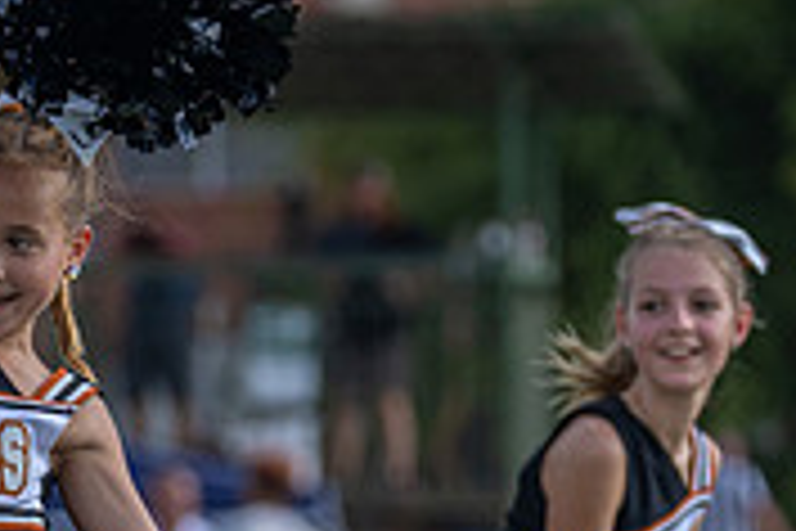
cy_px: 641
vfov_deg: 2.7
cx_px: -166
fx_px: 11254
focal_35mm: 509
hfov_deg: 4.0
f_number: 3.5
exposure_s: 1/1000
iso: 125
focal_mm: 155
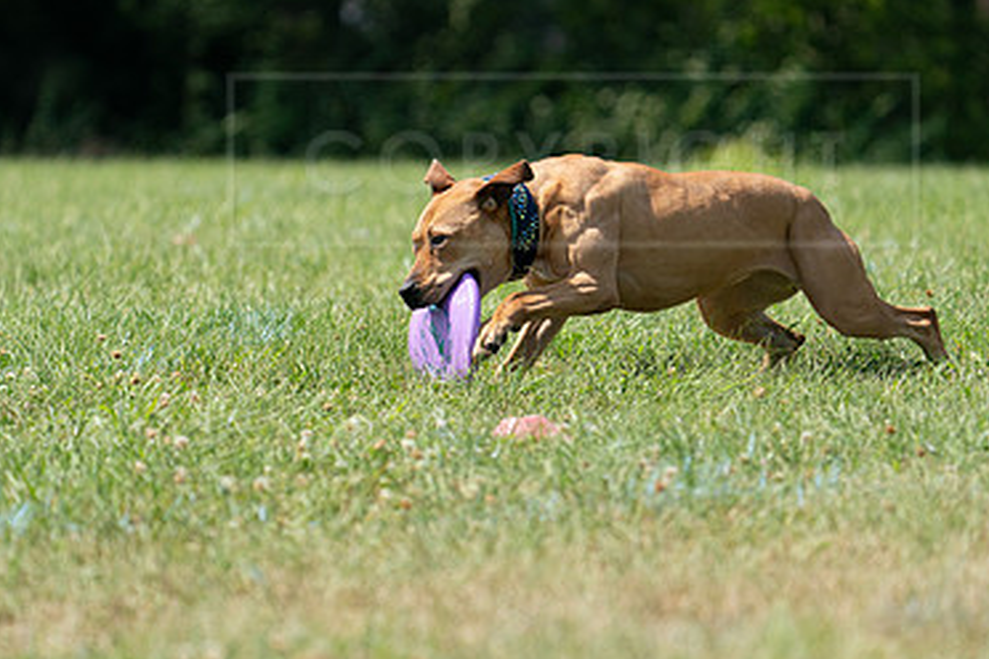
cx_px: 481
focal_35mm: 437
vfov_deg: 3.1
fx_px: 12004
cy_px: 206
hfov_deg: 4.7
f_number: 5.6
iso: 1000
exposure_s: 1/4000
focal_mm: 280
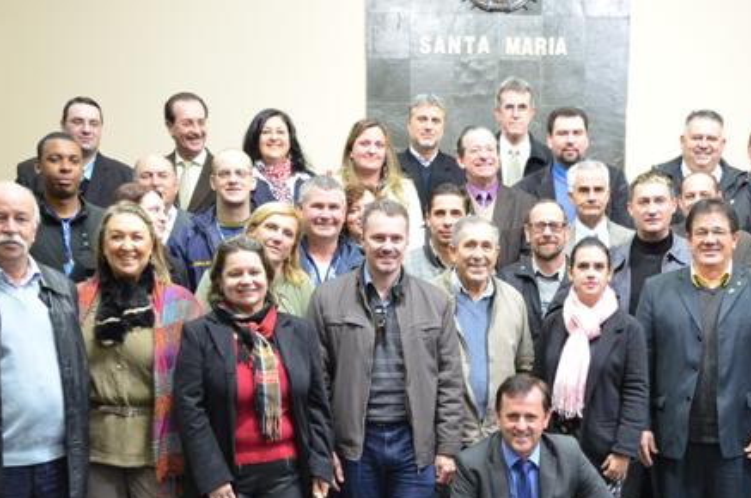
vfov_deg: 22.9
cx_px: 459
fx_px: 1208
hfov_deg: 34.4
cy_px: 408
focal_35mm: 58
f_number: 3.8
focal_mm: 22
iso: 1250
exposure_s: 1/30
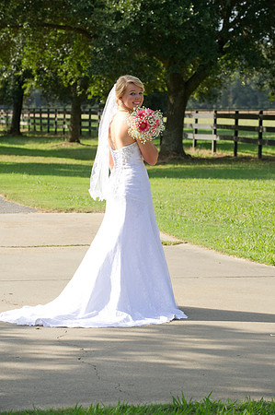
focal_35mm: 135
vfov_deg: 15.2
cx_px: 138
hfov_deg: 10.1
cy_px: 208
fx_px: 1550
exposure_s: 1/250
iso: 250
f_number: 7.1
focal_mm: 135
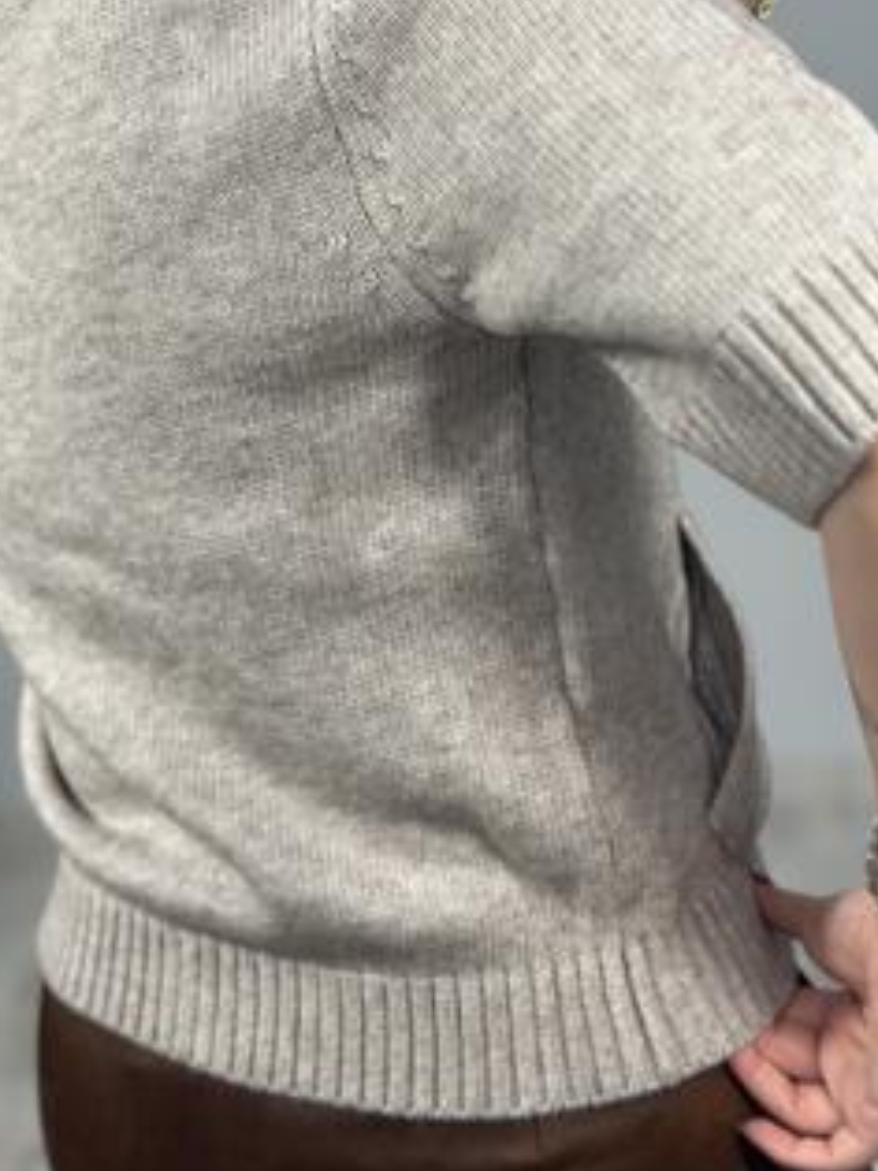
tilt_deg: -35.4
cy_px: 467
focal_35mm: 63
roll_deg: +6.9
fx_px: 2132
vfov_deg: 30.7
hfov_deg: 23.2
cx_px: 339
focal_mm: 6.86
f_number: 1.78
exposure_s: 1/100
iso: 80
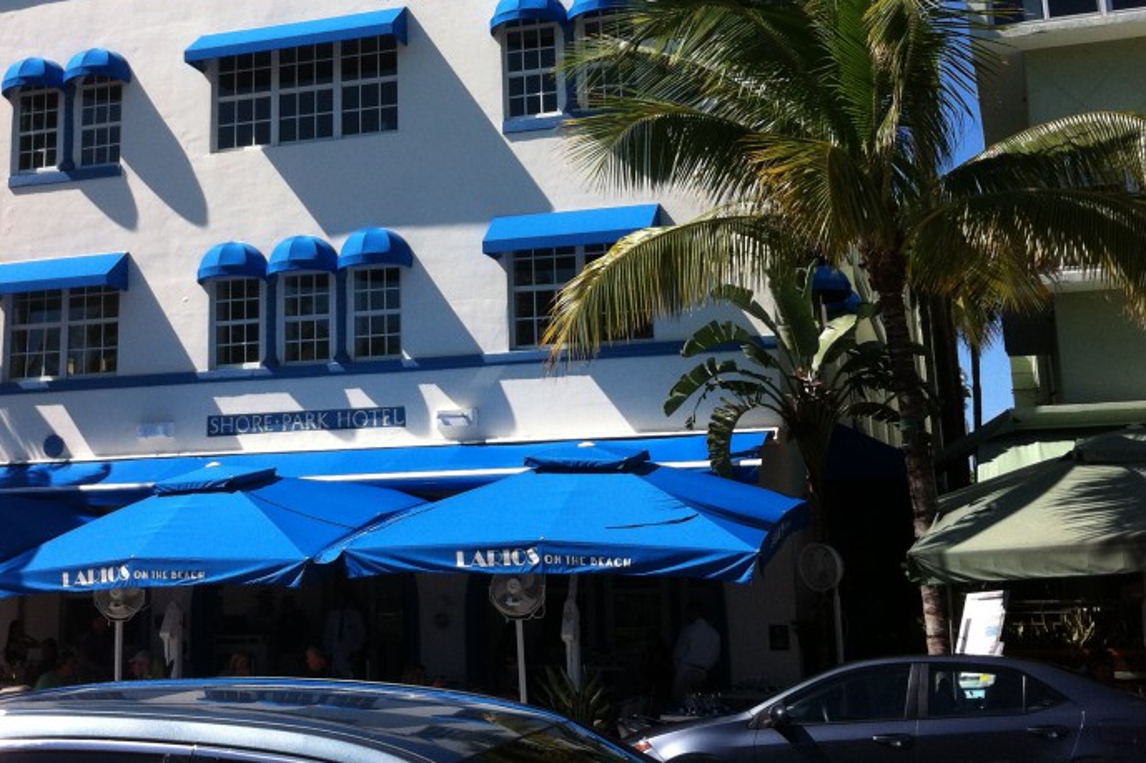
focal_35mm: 54
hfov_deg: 36.5
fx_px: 1718
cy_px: 218
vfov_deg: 24.8
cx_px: 389
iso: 80
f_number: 2.8
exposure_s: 1/1508
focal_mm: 3.85
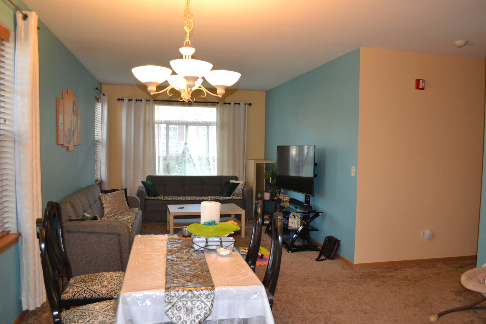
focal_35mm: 27
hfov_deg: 67.4
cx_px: 243
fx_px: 364
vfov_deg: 47.9
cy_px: 162
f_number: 3.5
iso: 1100
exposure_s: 1/60
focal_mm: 18
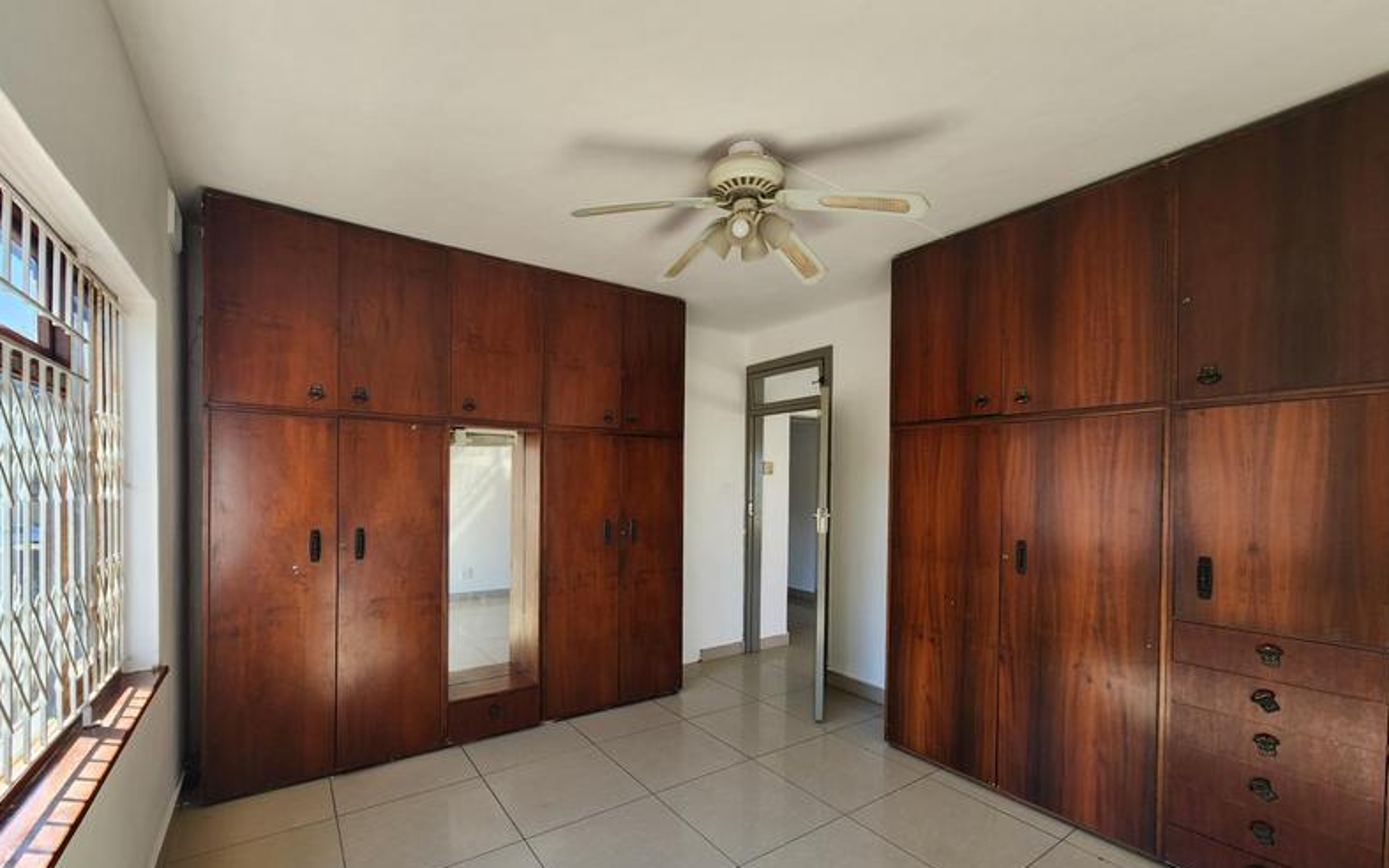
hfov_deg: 105.3
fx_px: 530
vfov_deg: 78.1
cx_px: 688
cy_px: 501
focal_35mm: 14
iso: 50
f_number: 2.2
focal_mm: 2.2
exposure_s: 1/121
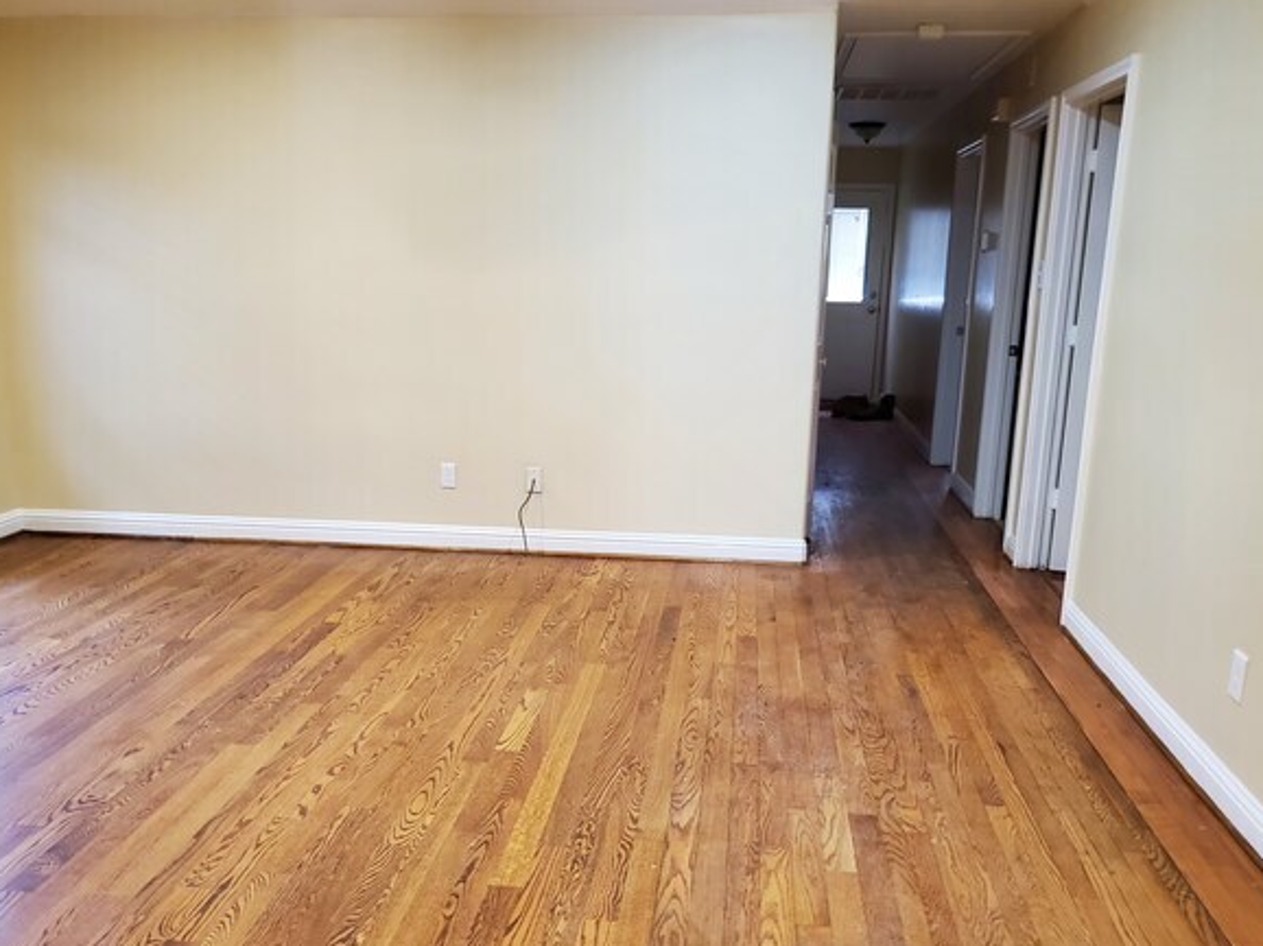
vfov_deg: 46.7
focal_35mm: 30
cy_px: 527
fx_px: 1094
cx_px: 613
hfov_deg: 60.0
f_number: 1.5
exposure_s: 1/39
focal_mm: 4.3
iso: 250
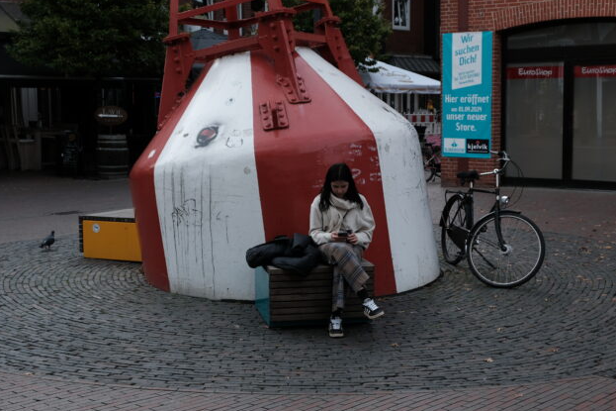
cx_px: 338
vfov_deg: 25.5
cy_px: 193
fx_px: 907
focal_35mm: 53
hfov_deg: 37.5
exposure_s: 1/280
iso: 160
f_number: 5
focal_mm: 28.9
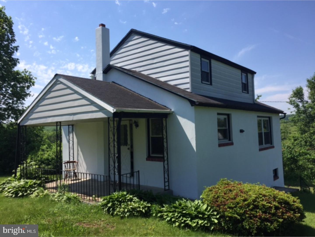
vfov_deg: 48.2
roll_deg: +1.6
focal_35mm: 29
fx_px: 264
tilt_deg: +3.9
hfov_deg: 61.7
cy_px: 118
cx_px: 158
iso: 32
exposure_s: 1/1980
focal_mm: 4.15
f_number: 2.2
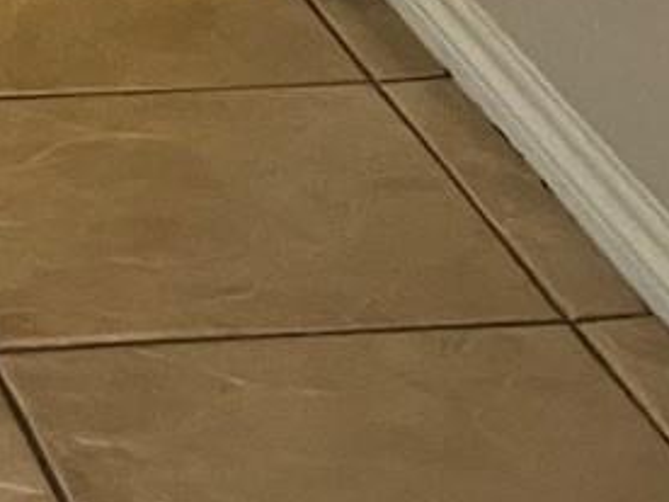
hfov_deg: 9.1
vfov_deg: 6.4
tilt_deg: -5.5
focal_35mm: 208
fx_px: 4020
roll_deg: +0.9
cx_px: -565
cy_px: -1159
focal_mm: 3.99
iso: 320
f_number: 1.8
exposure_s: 1/60
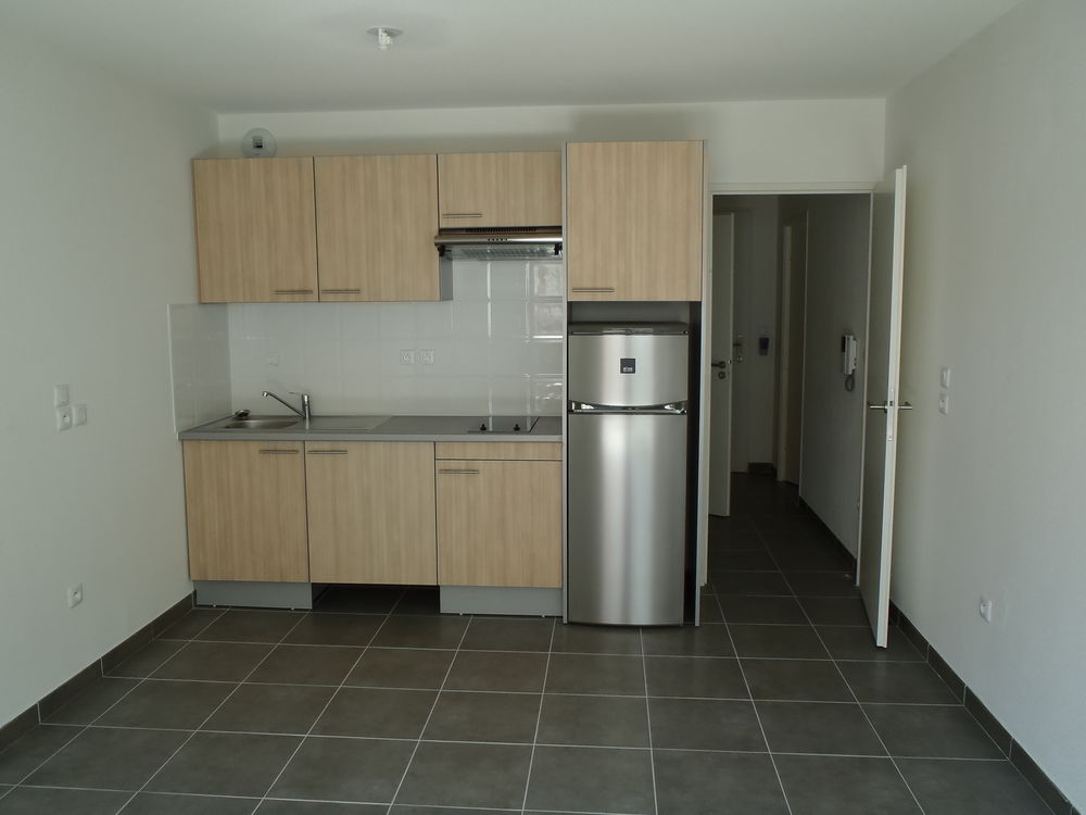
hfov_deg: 63.4
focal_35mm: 28
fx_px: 878
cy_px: 408
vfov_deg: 49.7
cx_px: 543
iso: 100
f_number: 3.9
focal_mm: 5
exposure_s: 1/40
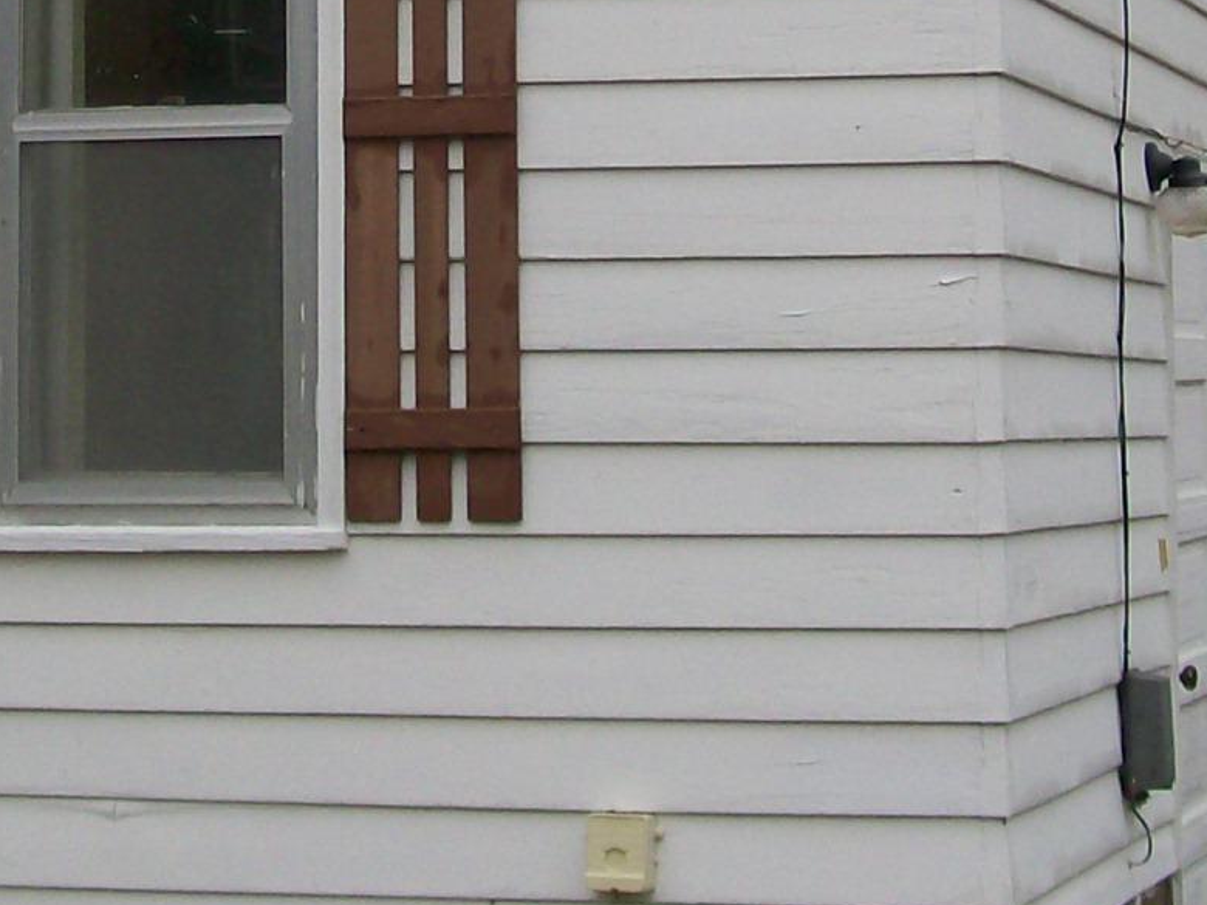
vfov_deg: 10.9
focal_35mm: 133
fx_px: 4637
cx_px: 439
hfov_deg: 14.8
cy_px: -286
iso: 80
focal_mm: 7.6
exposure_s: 1/229
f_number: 3
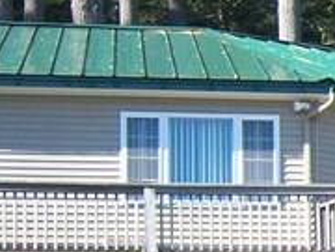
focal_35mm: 205
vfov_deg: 7.2
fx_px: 1984
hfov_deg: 8.9
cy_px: 327
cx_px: 756
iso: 80
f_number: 2.8
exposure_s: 1/400
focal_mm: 7.5
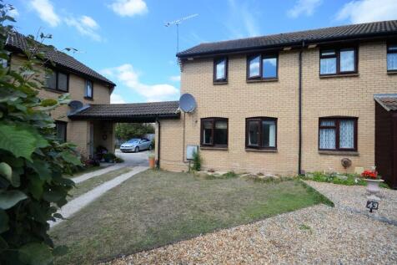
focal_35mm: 17
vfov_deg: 69.6
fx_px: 190
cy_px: 132
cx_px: 198
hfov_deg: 92.5
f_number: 7.1
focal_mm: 11.5
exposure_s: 1/200
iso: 100
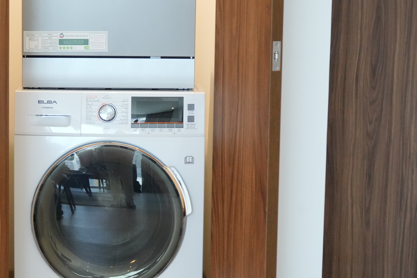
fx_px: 1205
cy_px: 174
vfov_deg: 13.2
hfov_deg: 19.5
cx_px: 92
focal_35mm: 104
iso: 6400
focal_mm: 54
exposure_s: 1/160
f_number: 7.1
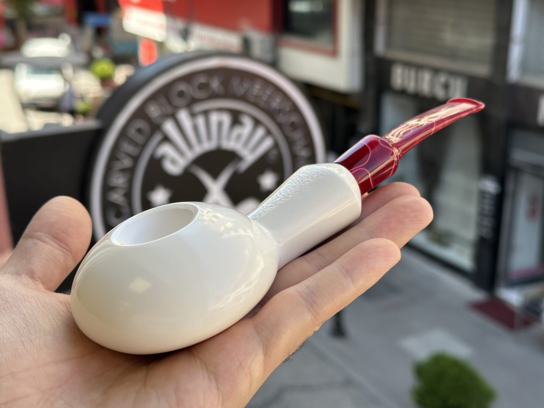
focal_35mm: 48
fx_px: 754
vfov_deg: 30.3
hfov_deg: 39.7
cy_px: 204
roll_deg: +0.5
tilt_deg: -18.6
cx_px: 272
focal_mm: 6.86
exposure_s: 1/638
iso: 64
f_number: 1.78
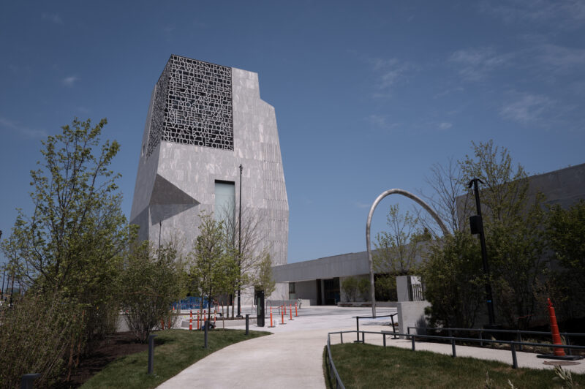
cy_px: 194
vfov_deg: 46.3
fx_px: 455
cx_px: 292
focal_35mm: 28
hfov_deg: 65.5
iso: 160
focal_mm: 28
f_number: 8
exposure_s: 1/1000
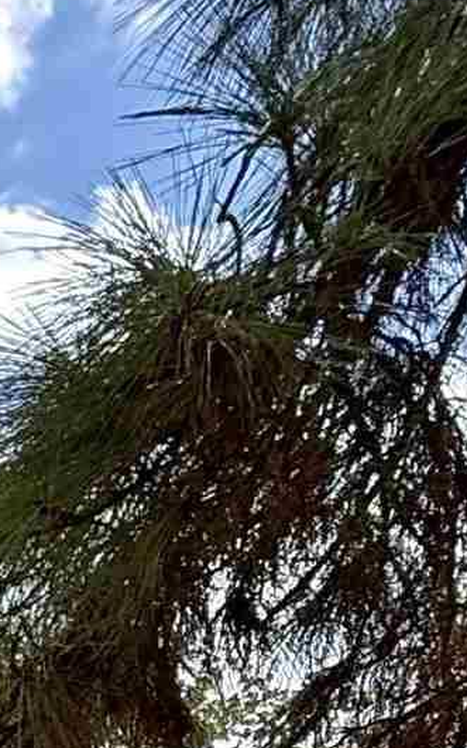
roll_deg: +2.1
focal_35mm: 86
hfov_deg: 11.3
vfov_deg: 18.8
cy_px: 1332
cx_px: -813
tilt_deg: +4.7
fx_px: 1752
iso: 64
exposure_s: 1/1497
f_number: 2.2
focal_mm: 2.22
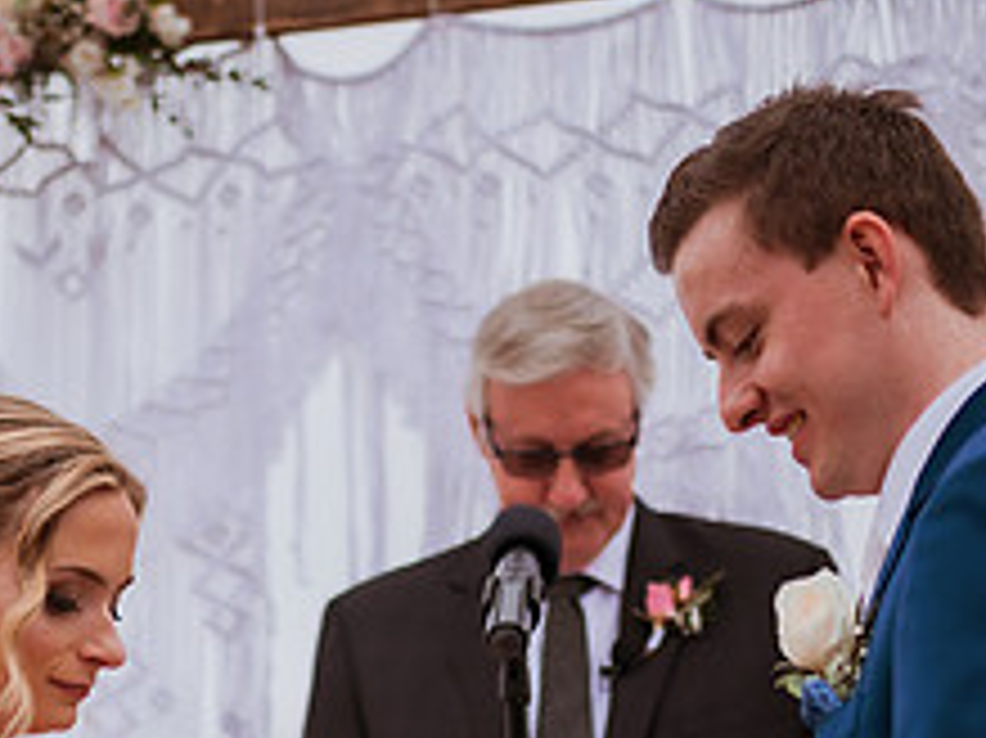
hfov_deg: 21.8
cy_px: 634
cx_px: 239
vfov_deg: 16.4
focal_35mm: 89
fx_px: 2534
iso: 500
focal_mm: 35
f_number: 1.4
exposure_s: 1/4000
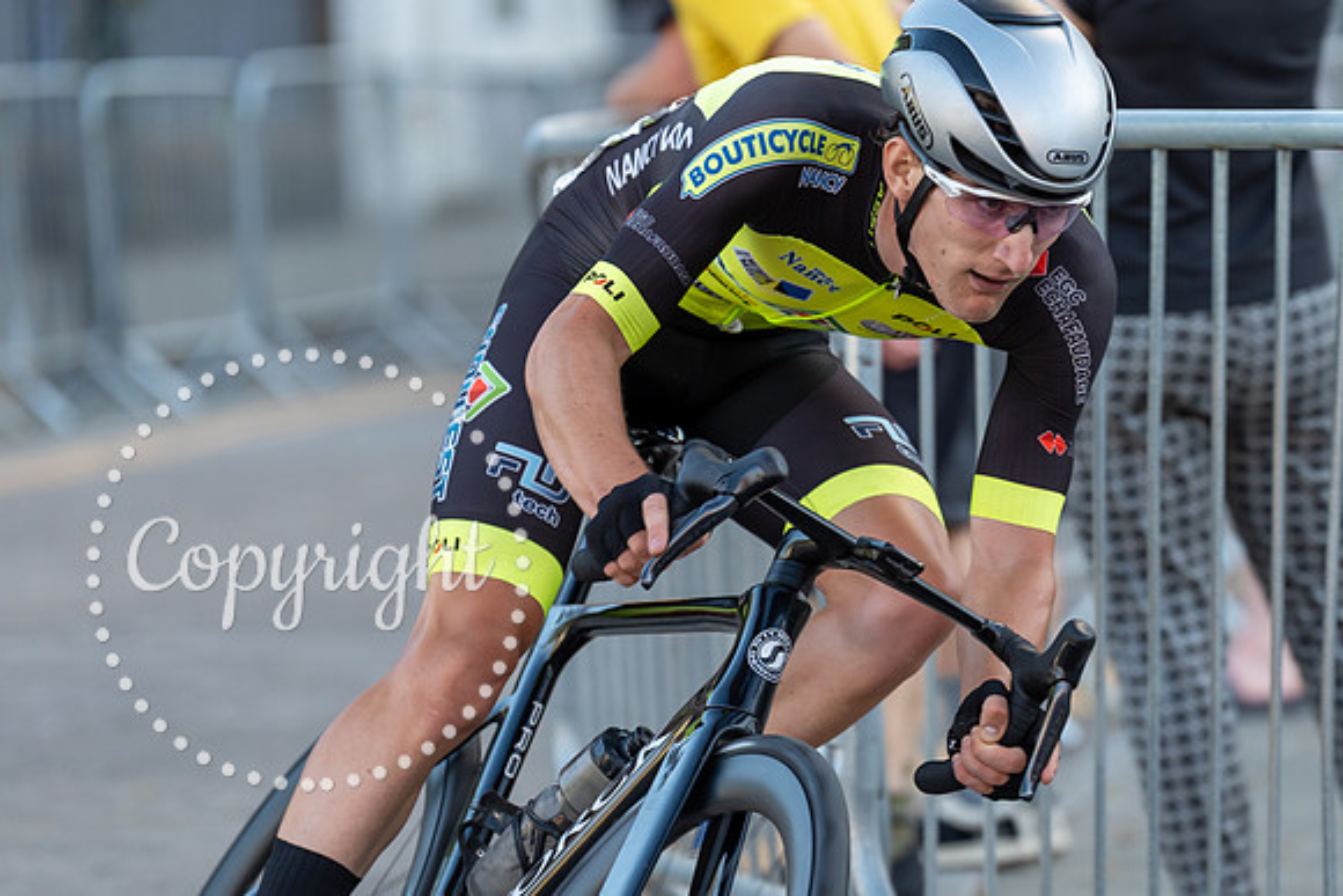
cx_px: 1018
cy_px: 335
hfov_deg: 7.4
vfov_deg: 4.9
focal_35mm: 279
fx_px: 10403
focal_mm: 168
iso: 500
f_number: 3.2
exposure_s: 1/800
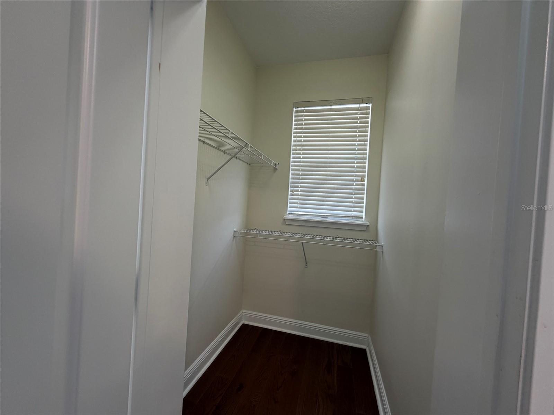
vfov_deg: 85.7
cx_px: 277
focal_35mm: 14
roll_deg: -3.5
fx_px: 224
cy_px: 208
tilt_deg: -1.1
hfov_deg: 102.1
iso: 250
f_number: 2.2
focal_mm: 2.22
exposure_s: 1/120
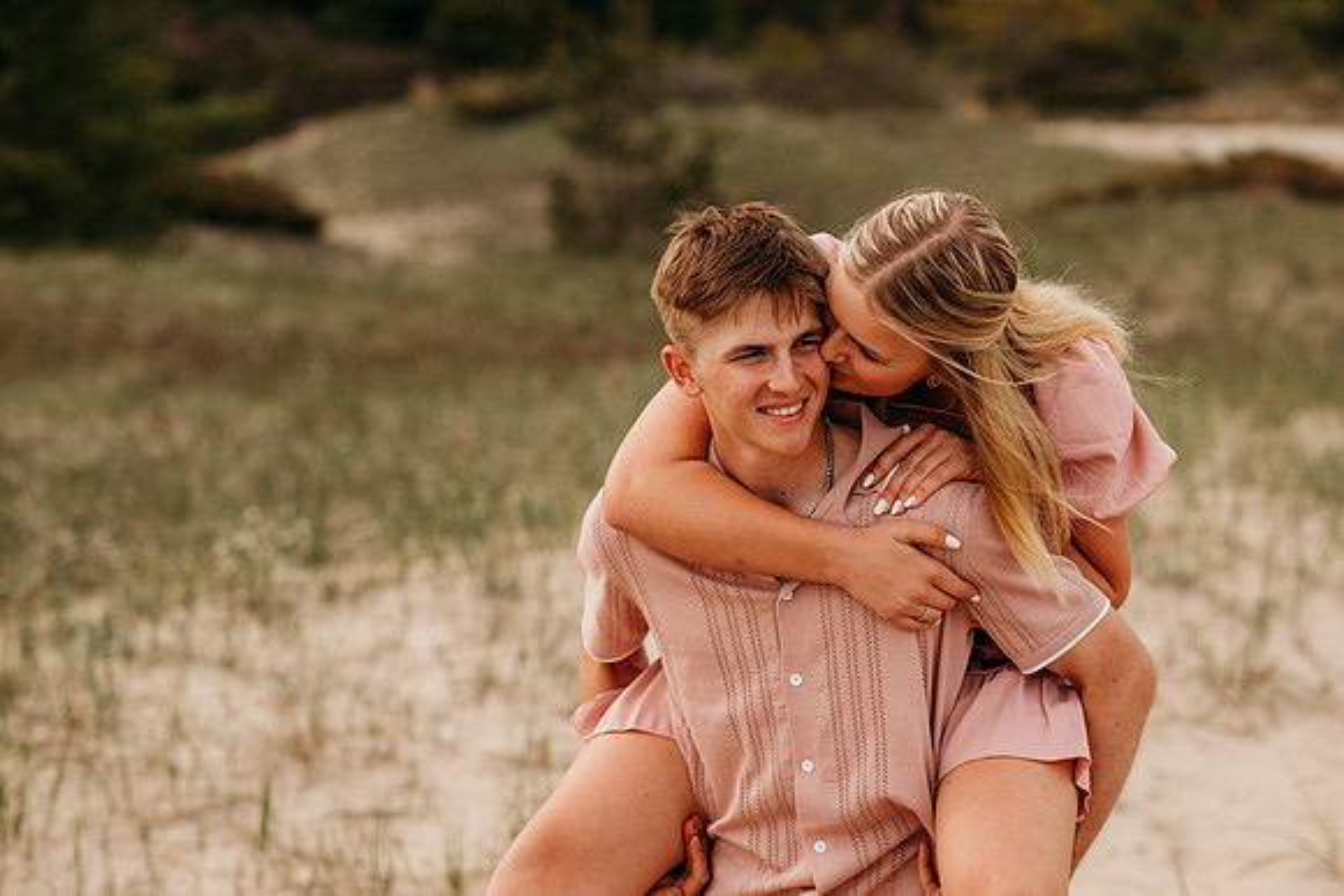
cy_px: 448
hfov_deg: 23.9
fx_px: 3174
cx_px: 672
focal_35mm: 85
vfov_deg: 16.1
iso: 200
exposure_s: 1/1600
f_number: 3.2
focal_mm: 85
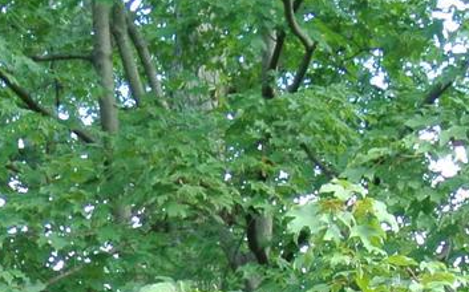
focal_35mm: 160
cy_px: 901
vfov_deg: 7.2
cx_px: 49
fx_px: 2043
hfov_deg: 13.0
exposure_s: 1/60
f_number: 3.5
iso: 200
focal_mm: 10
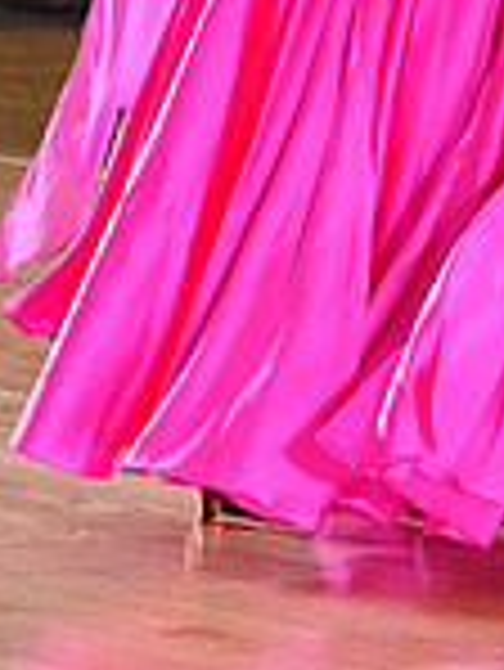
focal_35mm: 691
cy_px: -283
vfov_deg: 2.9
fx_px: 13395
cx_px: 718
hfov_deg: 2.2
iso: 3200
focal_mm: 185
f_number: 5.6
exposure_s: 1/200
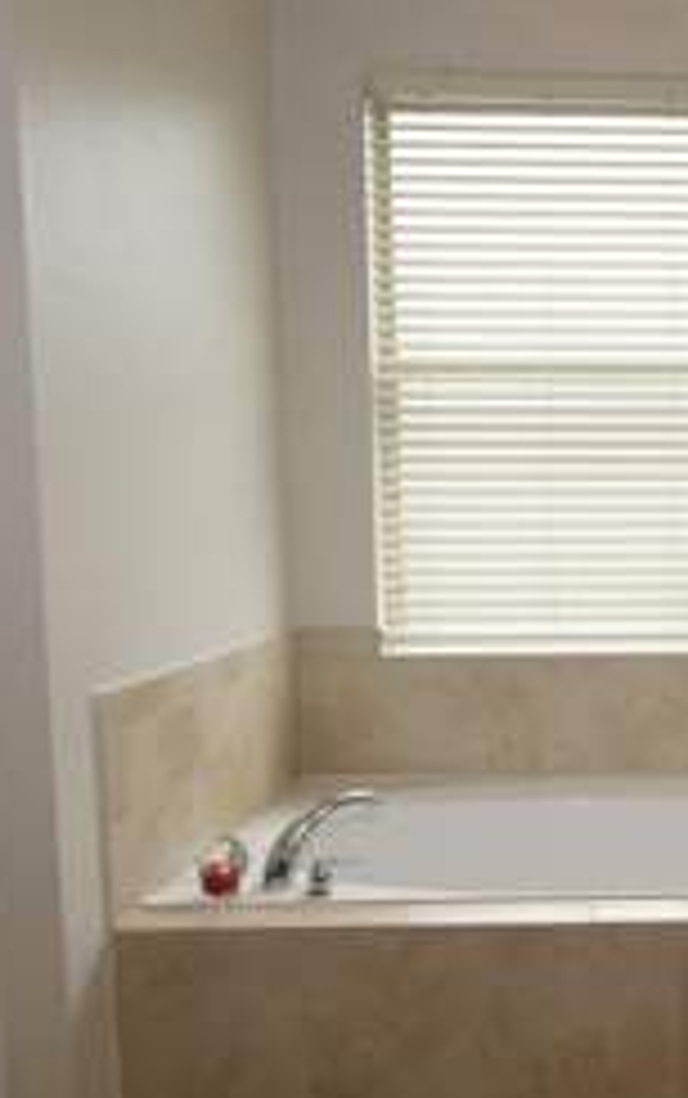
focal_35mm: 36
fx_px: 1077
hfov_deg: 32.4
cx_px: 697
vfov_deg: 53.8
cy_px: 623
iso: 320
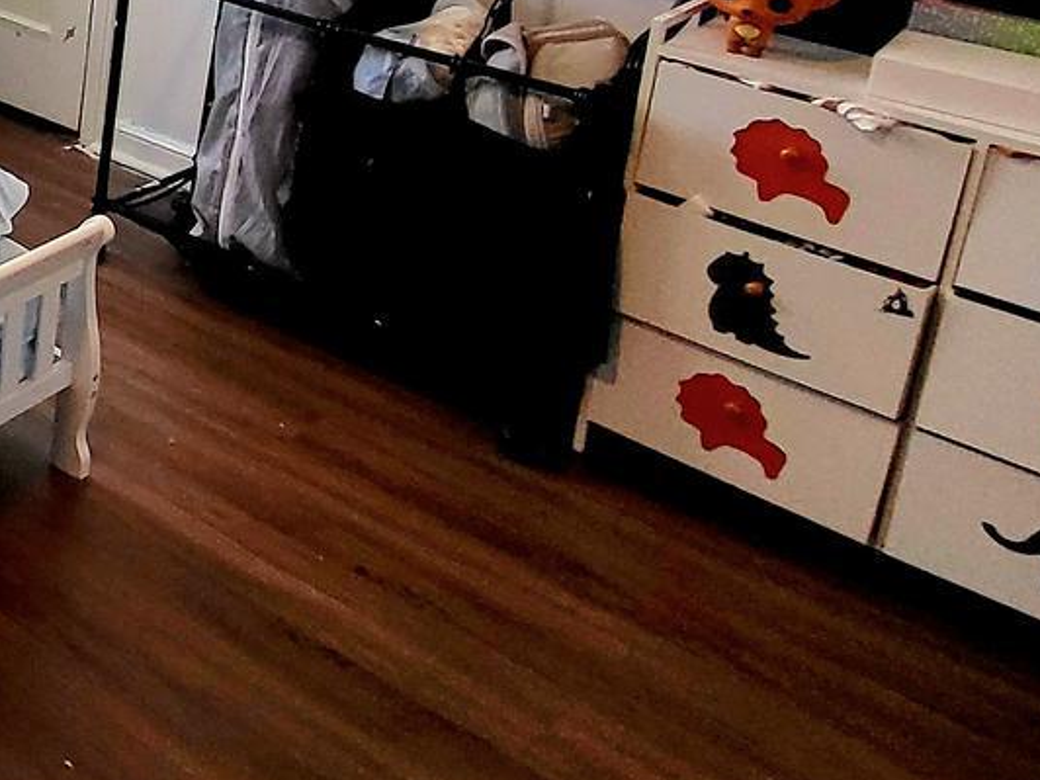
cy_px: -78
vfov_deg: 26.8
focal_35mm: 50
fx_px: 1502
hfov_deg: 28.7
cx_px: -409
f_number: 2.2
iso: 400
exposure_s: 1/60.2
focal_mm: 1.74
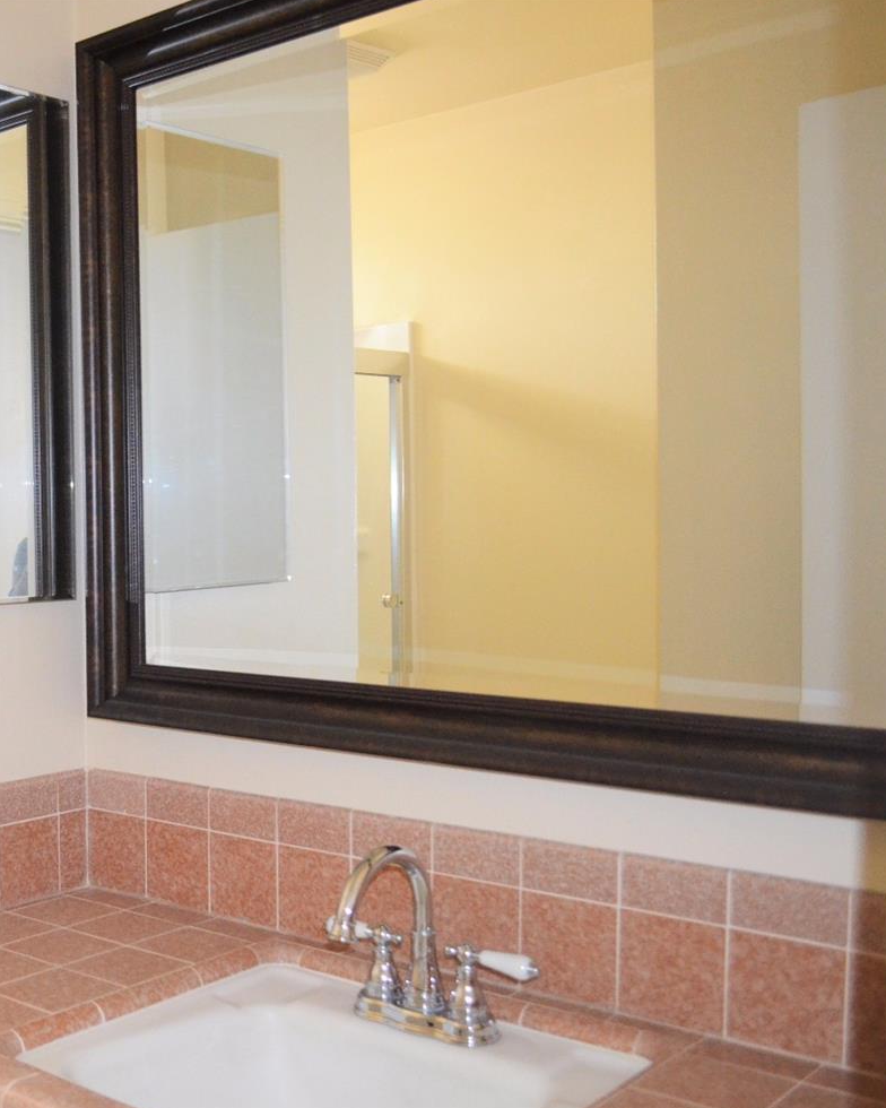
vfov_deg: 42.9
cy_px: 555
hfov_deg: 32.9
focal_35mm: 43
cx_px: 68
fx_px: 1409
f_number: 3.8
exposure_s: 1/60
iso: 2800
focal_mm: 20
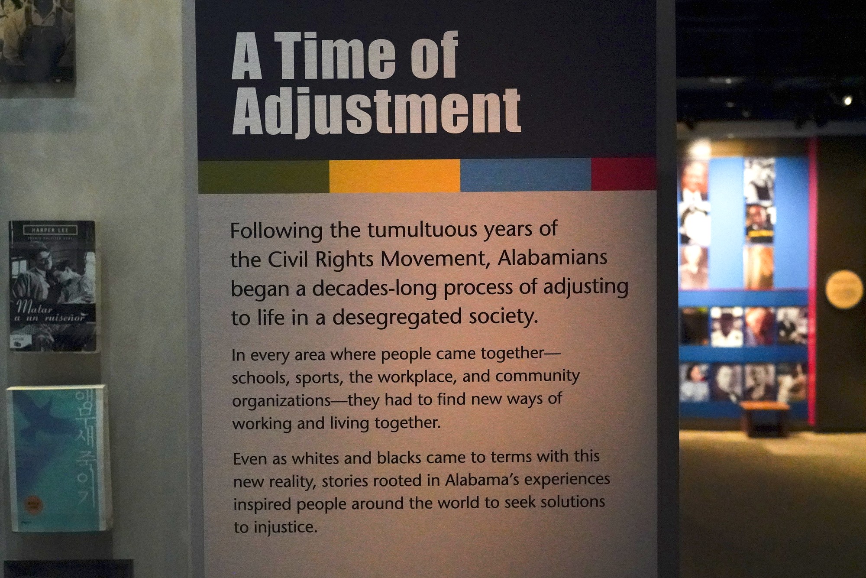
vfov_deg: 34.2
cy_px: 289
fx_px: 938
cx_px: 433
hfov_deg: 49.5
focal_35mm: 39
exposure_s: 1/100
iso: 10000
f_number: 5
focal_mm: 39
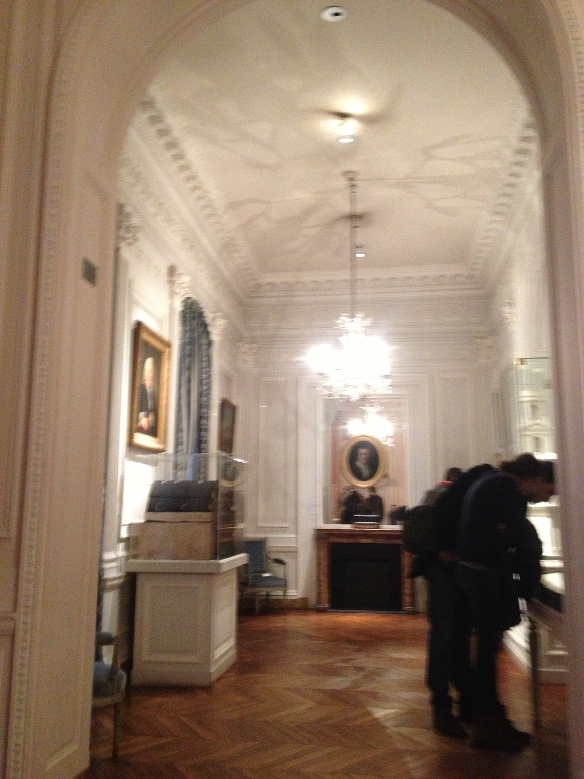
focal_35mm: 35
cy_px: 390
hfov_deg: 40.7
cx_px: 292
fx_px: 787
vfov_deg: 52.6
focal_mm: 4.28
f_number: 2.4
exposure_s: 1/15
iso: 500
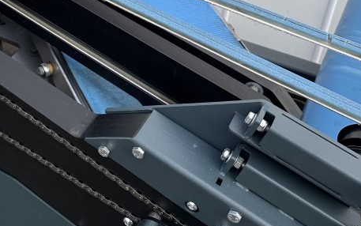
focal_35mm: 57
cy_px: -2
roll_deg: -1.0
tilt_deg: -26.7
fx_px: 561
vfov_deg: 21.9
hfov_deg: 33.1
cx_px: 12
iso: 80
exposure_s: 1/779
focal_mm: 6.86
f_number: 1.78
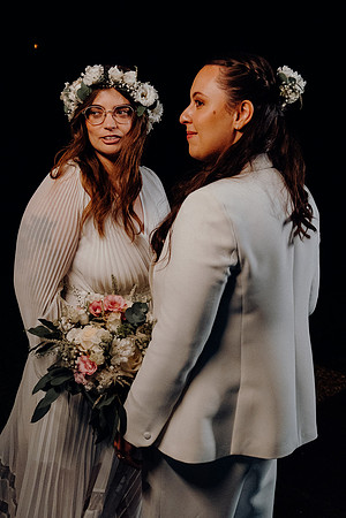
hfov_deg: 29.9
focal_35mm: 45
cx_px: 173
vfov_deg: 43.6
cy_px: 259
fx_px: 649
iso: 3200
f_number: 3.5
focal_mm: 30
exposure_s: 1/160
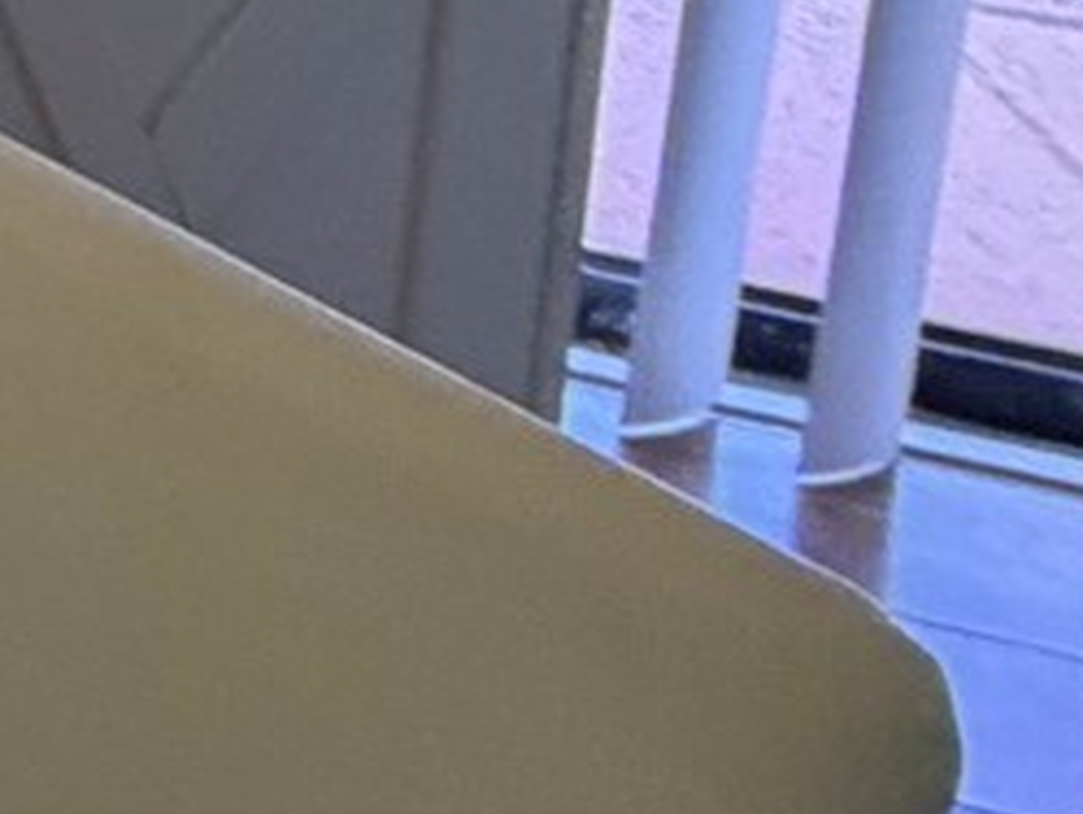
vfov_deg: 10.7
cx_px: -2196
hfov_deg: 11.4
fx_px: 2817
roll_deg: +0.6
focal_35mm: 90
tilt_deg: -5.5
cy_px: -1672
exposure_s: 1/60
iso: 200
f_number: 2.2
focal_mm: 2.22
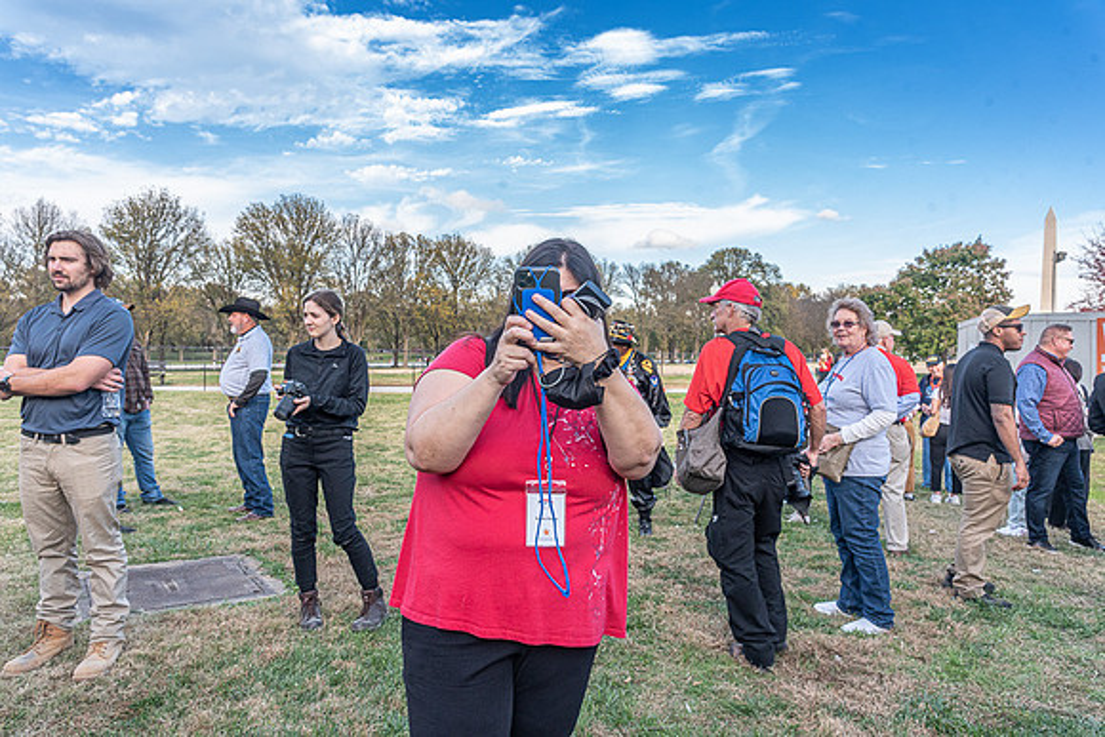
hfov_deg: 73.7
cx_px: 552
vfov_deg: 53.2
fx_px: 737
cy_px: 368
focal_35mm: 24
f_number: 8
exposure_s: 1/250
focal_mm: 24
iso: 500
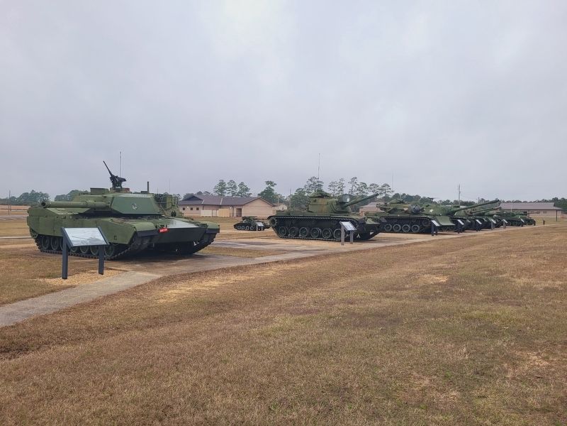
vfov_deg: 53.1
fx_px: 426
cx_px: 284
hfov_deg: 67.3
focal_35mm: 26
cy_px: 213
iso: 40
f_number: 1.8
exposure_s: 1/353
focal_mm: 5.4
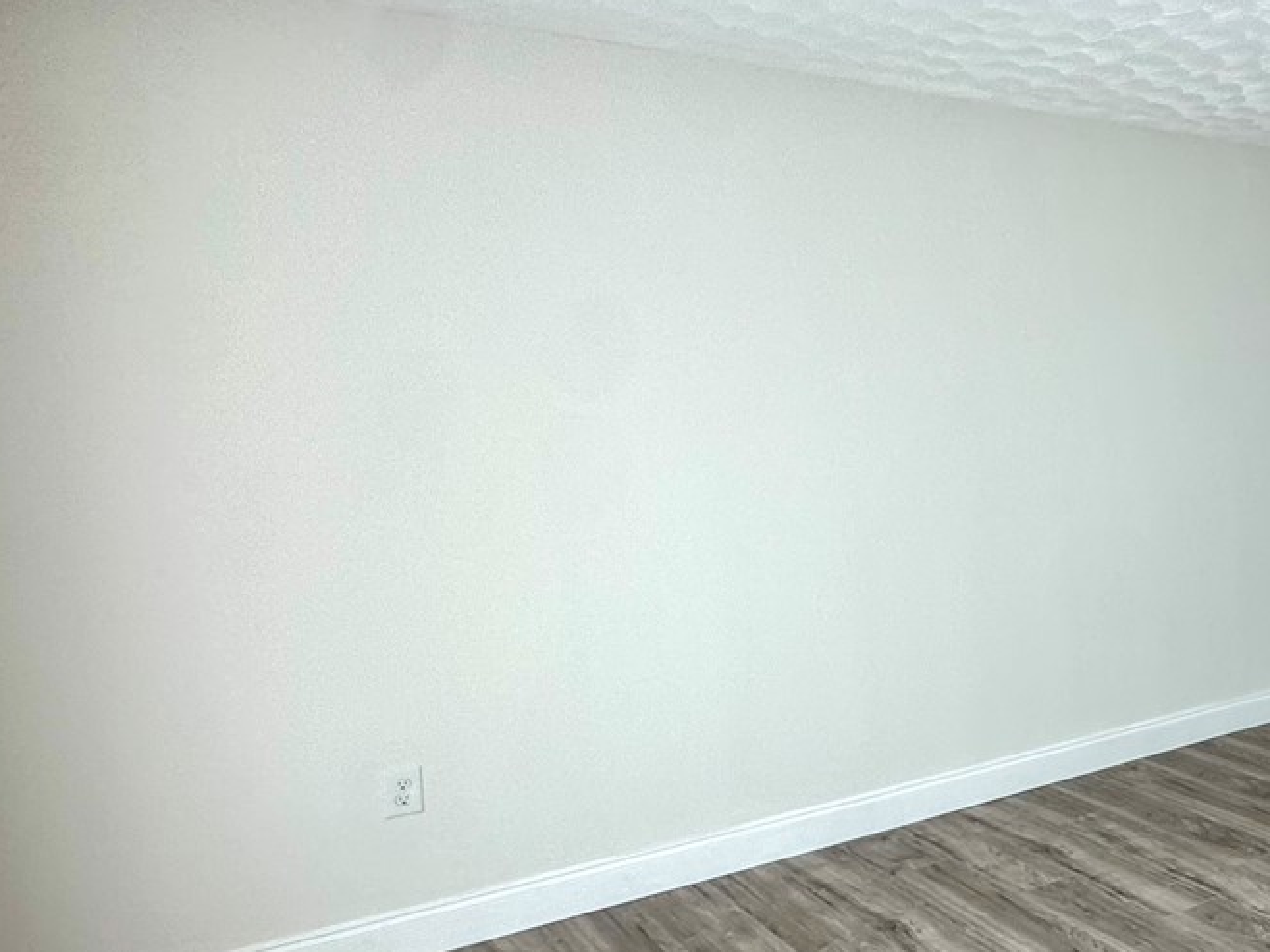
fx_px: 1247
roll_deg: +0.6
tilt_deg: -6.3
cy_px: 503
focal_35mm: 34
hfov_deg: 43.2
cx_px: 1366
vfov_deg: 41.8
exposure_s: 1/132
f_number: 2.2
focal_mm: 2.22
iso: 40
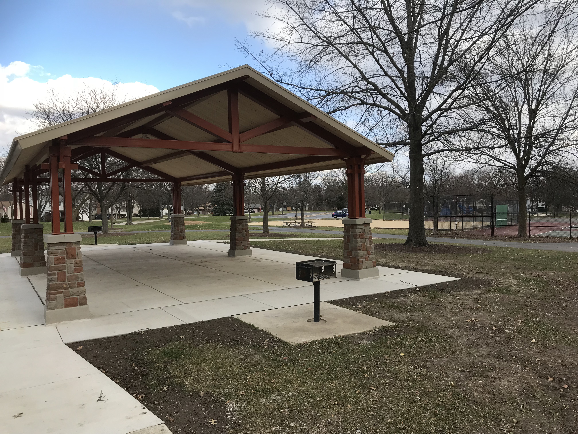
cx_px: 289
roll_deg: +0.8
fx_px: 468
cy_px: 217
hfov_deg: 63.4
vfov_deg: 49.7
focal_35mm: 28
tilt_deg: -0.9
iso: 20
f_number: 1.8
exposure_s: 1/699
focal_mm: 3.99
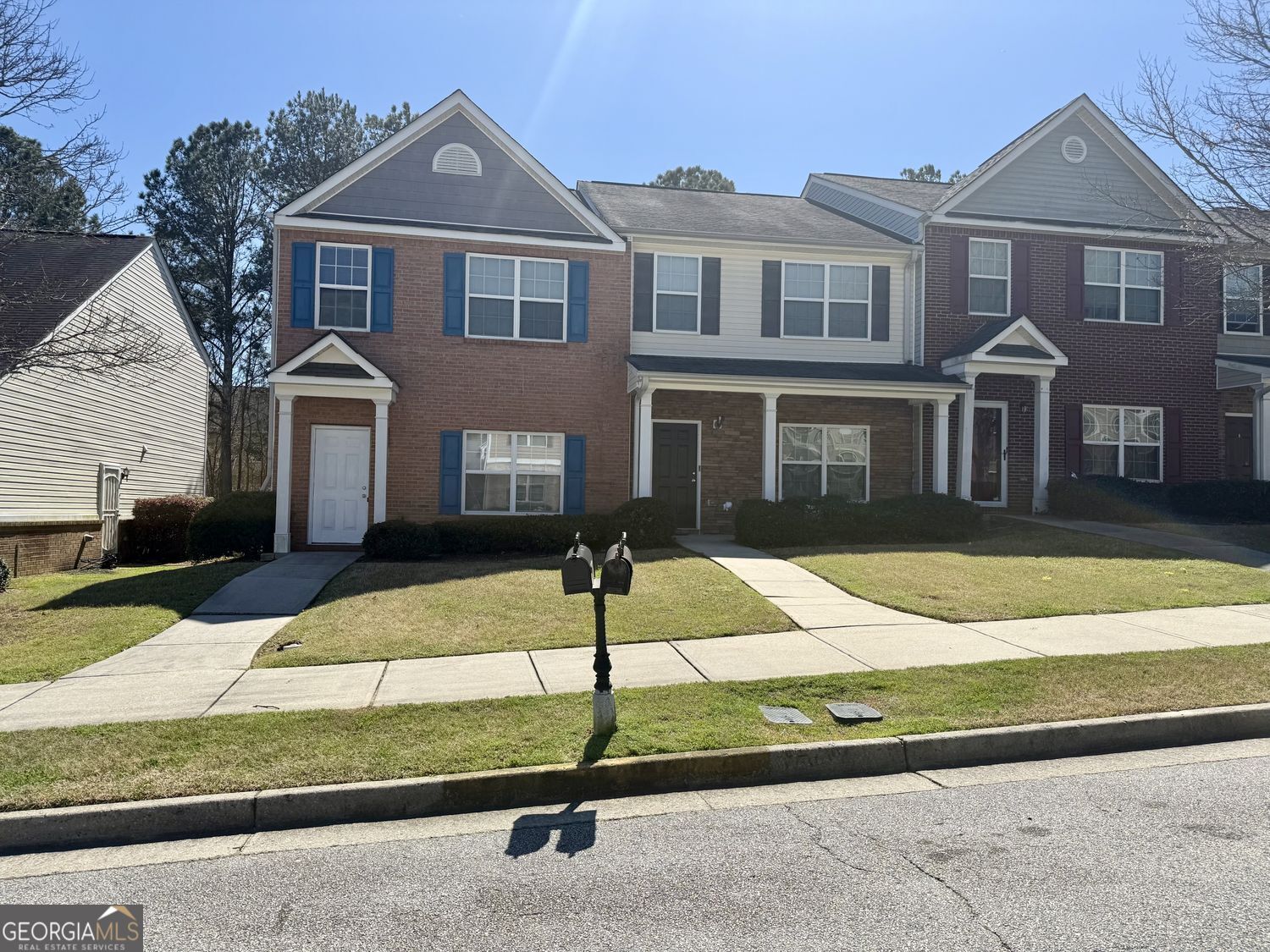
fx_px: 881
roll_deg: -1.5
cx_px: 635
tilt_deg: +2.2
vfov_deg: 56.8
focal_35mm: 24
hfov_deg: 71.6
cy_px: 476
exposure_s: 1/5319
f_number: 1.78
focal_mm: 6.76
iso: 80
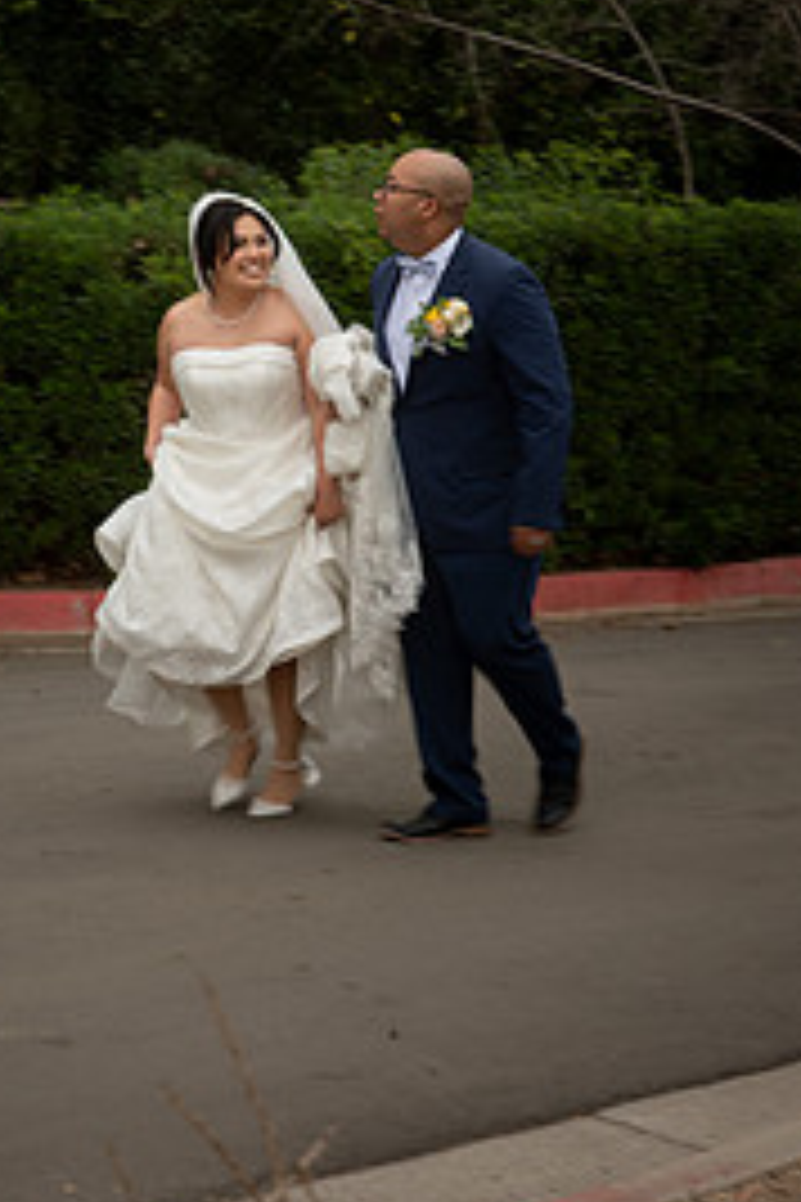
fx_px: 3938
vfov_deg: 17.3
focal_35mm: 118
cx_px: 212
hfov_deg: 11.6
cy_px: 369
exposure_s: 1/25
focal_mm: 70
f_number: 20
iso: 640
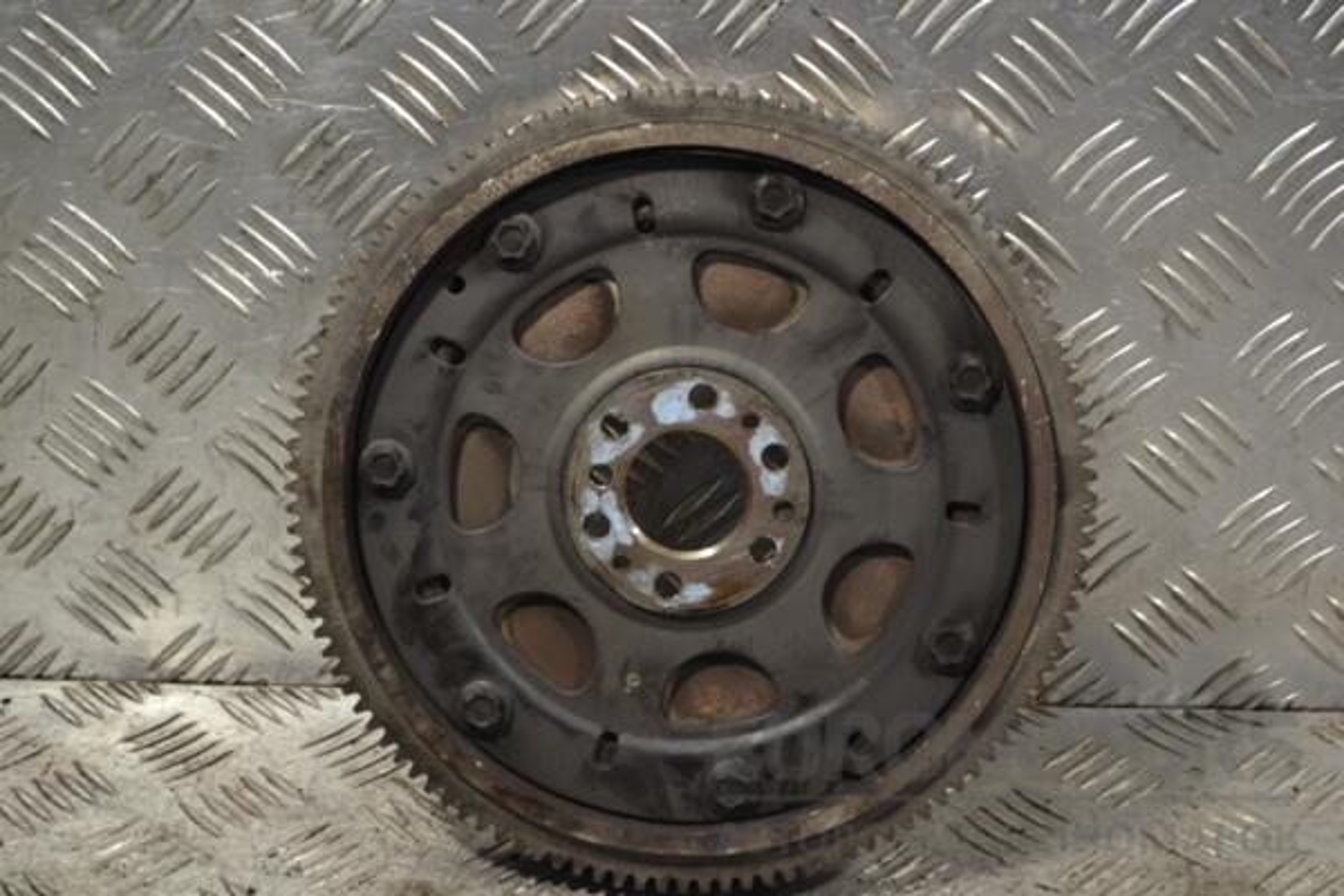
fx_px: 2464
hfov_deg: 30.5
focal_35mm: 66
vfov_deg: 20.6
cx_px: 672
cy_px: 448
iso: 250
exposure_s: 1/30
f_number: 5.3
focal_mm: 44
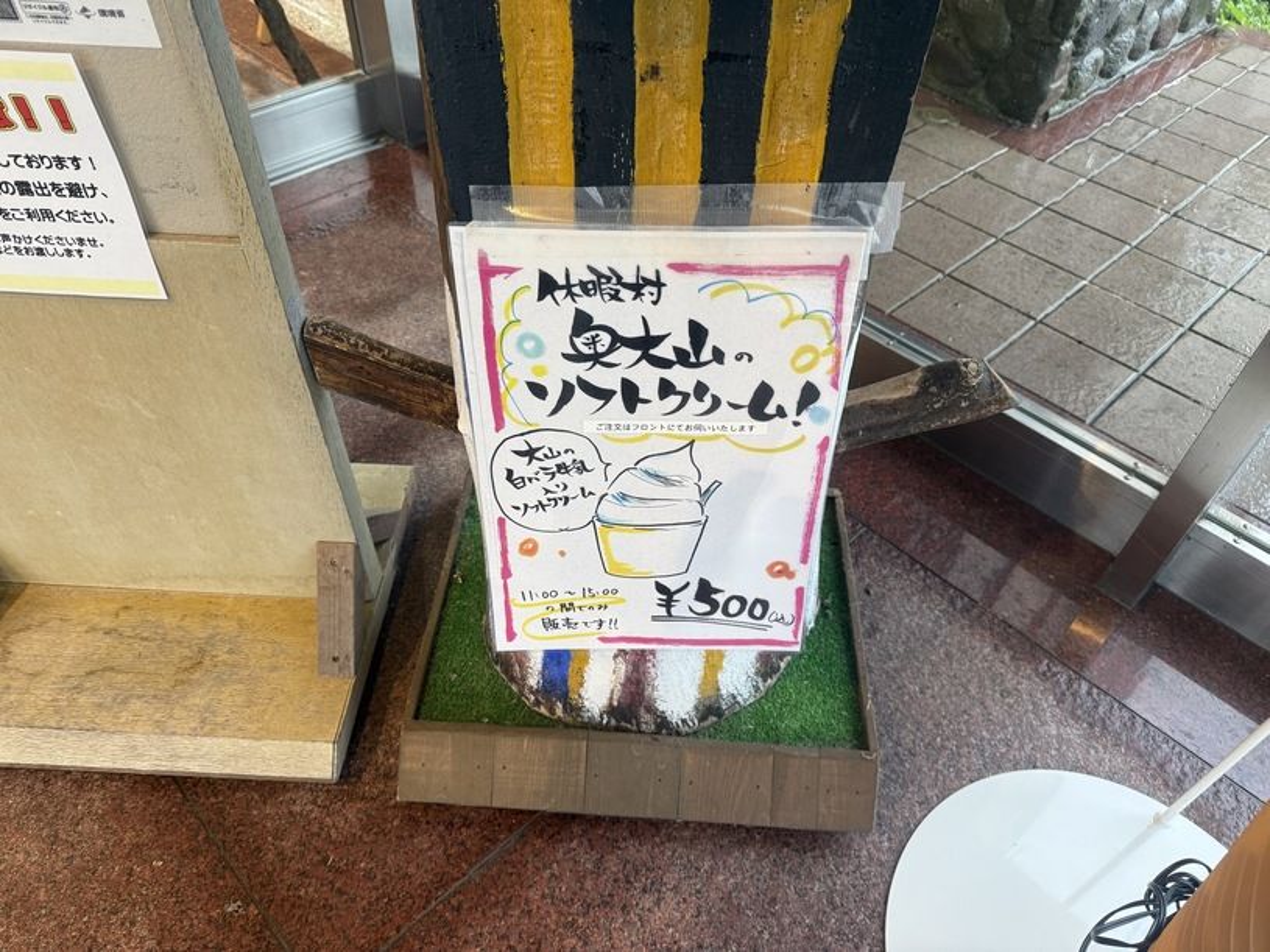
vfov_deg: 56.8
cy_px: 476
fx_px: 880
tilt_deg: -46.7
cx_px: 635
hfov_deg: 71.6
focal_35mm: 24
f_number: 1.78
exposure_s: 1/72
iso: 200
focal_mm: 6.76
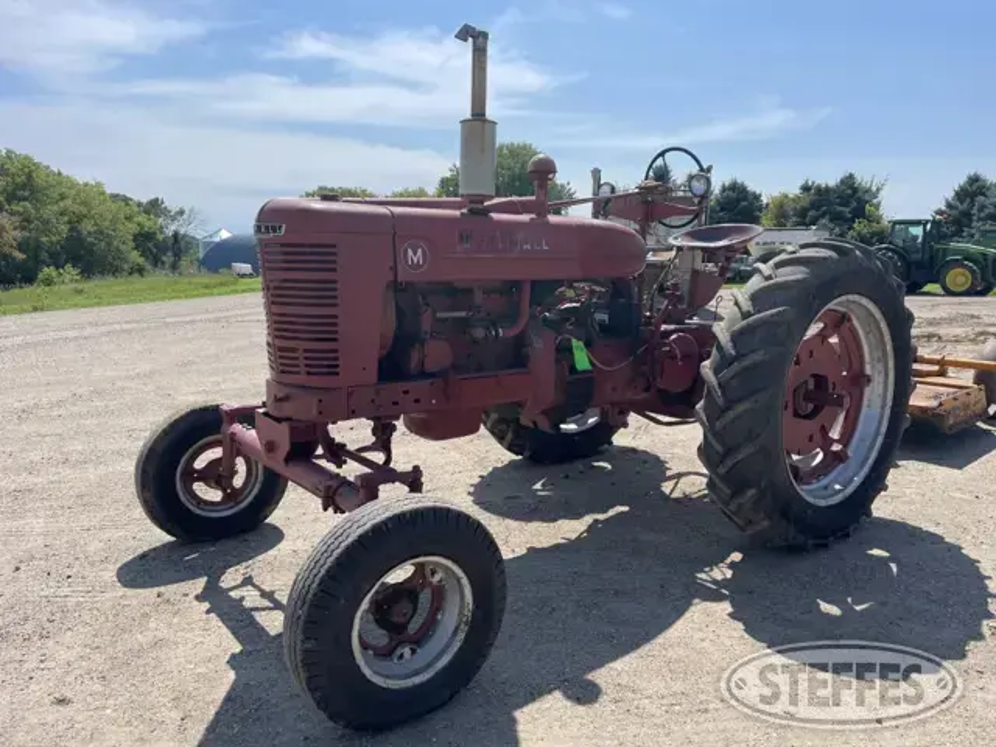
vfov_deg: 53.1
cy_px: 374
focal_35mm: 26
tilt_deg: -6.6
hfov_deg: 67.3
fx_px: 748
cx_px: 498
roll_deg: +0.9
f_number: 1.6
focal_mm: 5.1
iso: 32
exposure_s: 1/3788
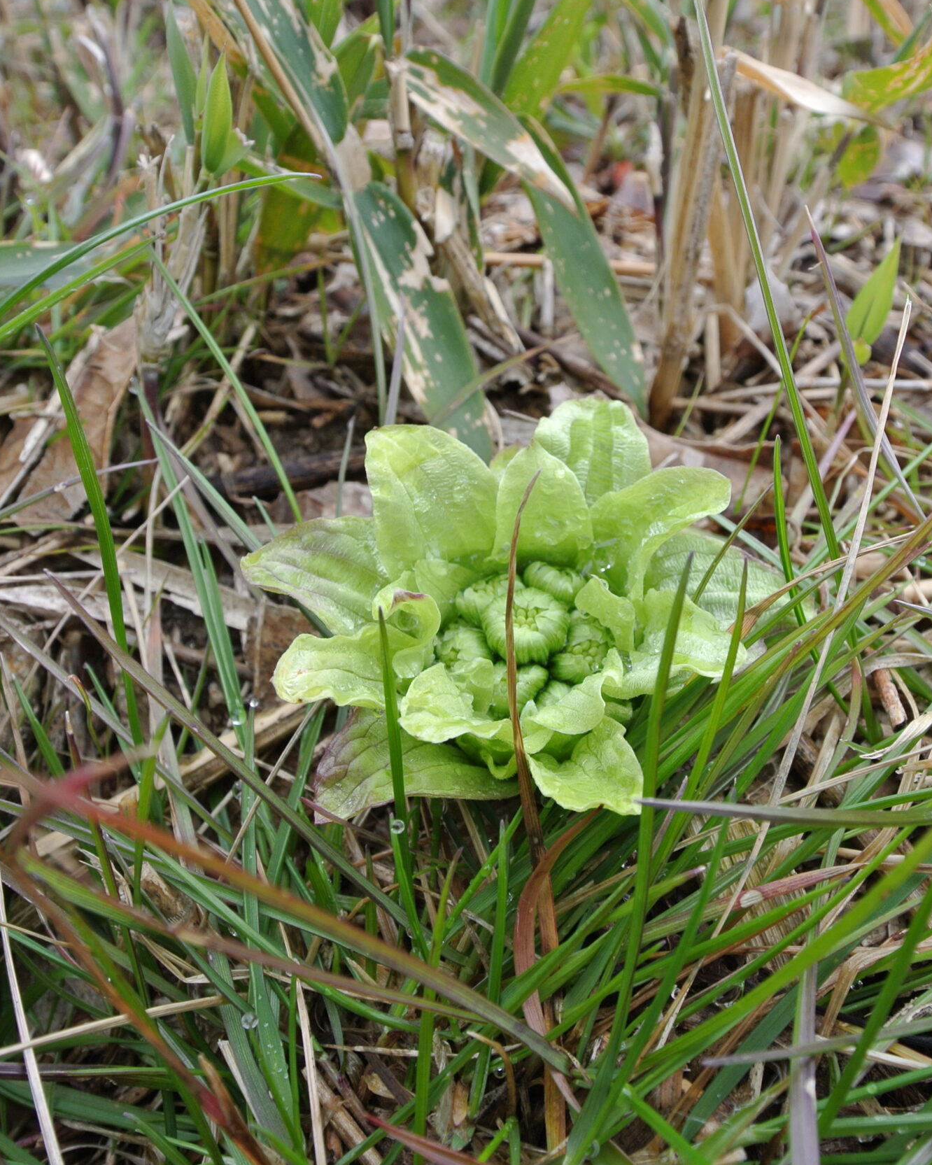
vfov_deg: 66.0
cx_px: 565
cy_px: 567
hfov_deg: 54.5
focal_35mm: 26
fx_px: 896
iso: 110
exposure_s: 1/125
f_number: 5.6
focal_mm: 6.7
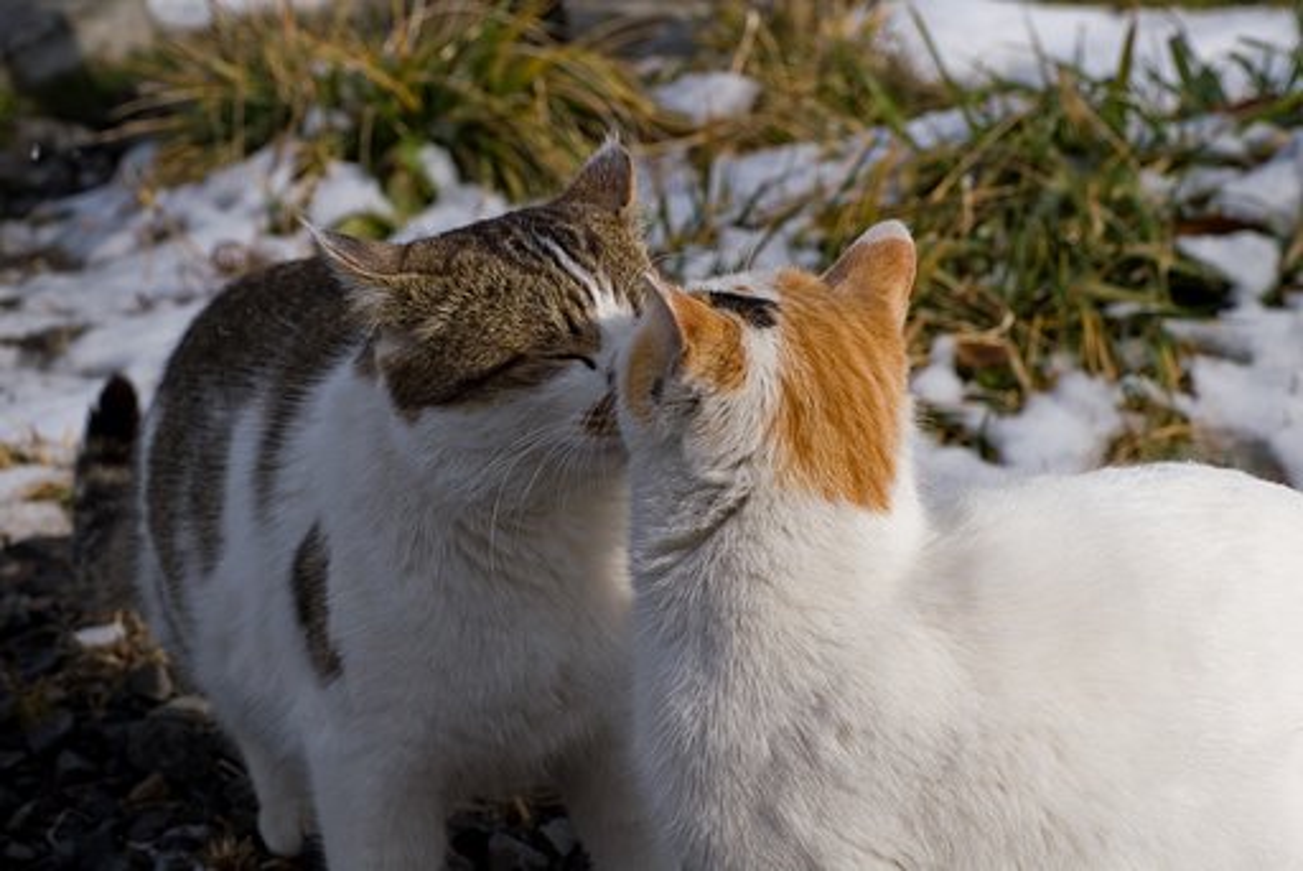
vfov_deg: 13.1
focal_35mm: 105
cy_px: 436
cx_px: 652
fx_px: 3802
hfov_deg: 19.4
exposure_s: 1/800
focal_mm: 70
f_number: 8
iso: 200
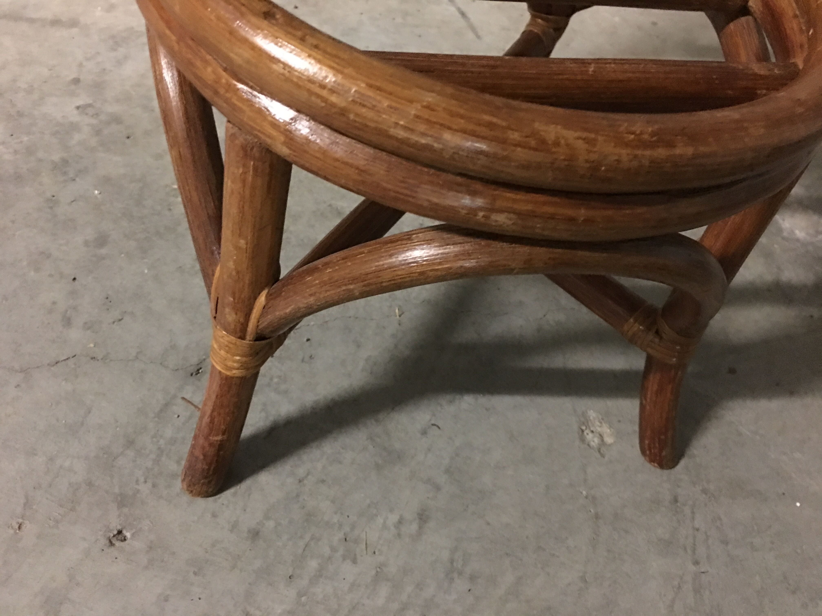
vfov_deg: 48.2
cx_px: 411
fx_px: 689
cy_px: 308
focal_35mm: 29
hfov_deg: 61.7
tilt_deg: -52.5
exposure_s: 1/4
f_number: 2.2
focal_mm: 4.15
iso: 160
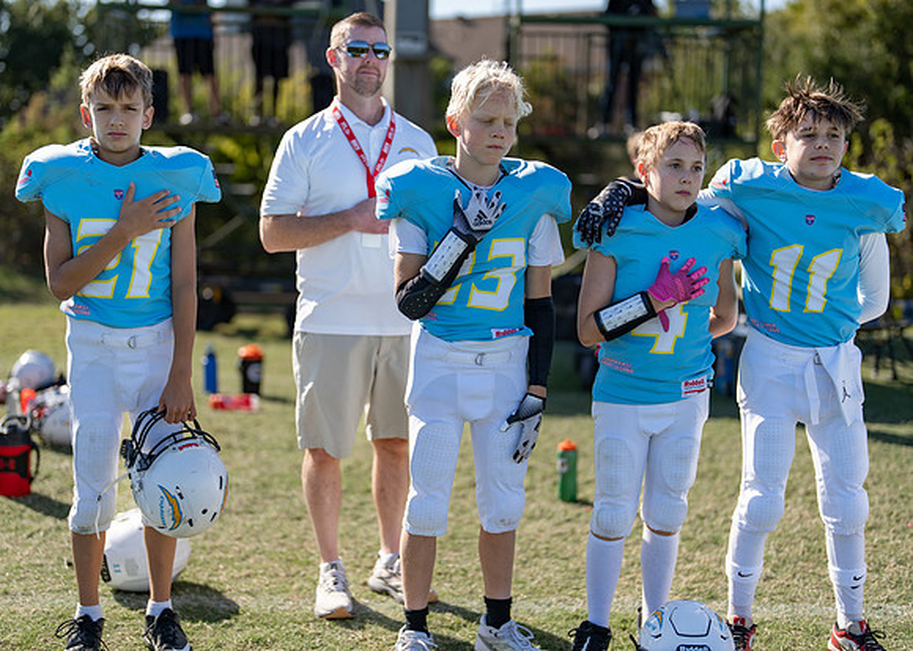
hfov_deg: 36.6
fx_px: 1380
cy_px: 327
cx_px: 432
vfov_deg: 26.6
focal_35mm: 53
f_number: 1.2
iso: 100
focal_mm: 50
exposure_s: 1/4000
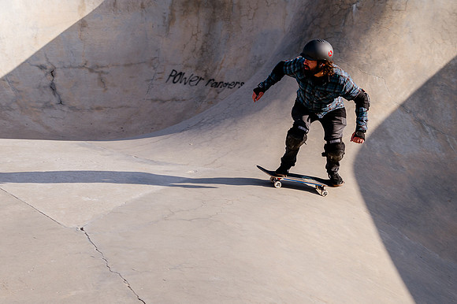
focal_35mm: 56
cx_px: 212
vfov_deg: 24.1
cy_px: 107
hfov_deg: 35.7
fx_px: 708
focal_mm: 38
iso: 200
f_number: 8
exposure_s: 1/500
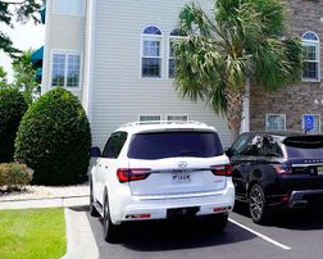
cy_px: 57
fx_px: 517
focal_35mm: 54
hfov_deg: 32.5
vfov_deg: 27.6
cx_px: 306
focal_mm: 29
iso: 100
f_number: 5
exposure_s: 1/200
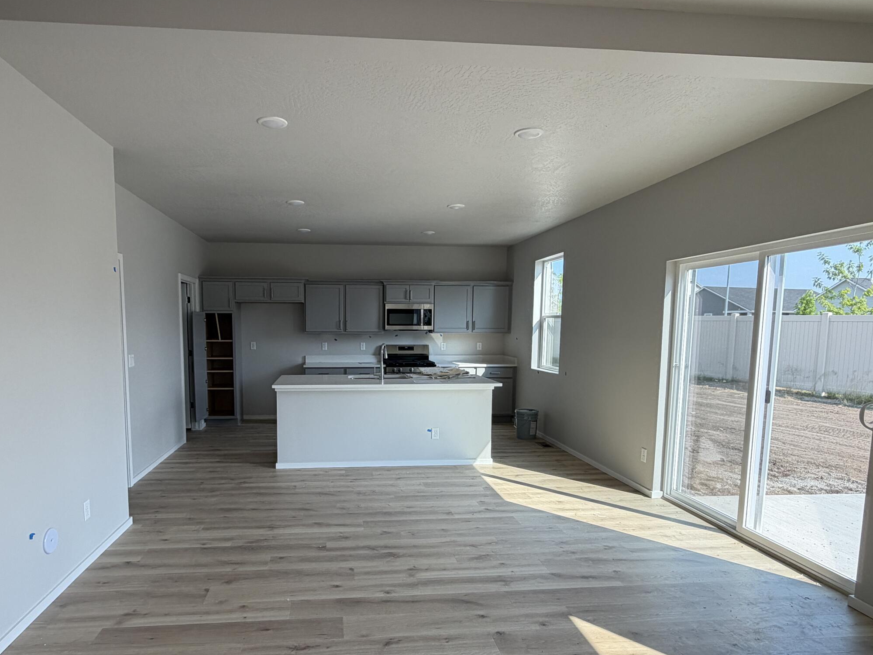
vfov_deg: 63.1
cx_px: 383
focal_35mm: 21
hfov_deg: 78.6
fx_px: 530
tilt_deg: -6.9
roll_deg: -0.1
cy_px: 380
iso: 40
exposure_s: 1/182
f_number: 2.2
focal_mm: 2.22
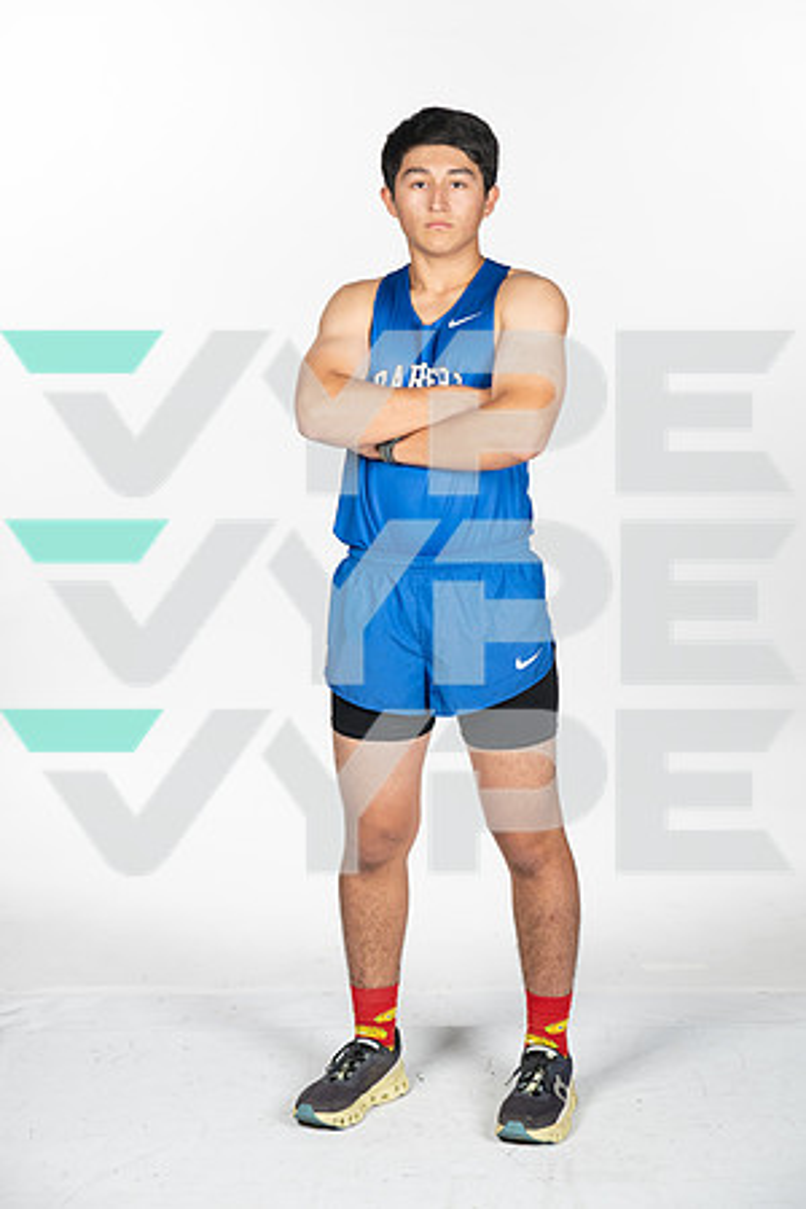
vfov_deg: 28.8
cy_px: 604
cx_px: 403
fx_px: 2351
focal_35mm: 70
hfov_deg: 19.5
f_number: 7.1
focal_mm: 70
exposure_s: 1/400
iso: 250
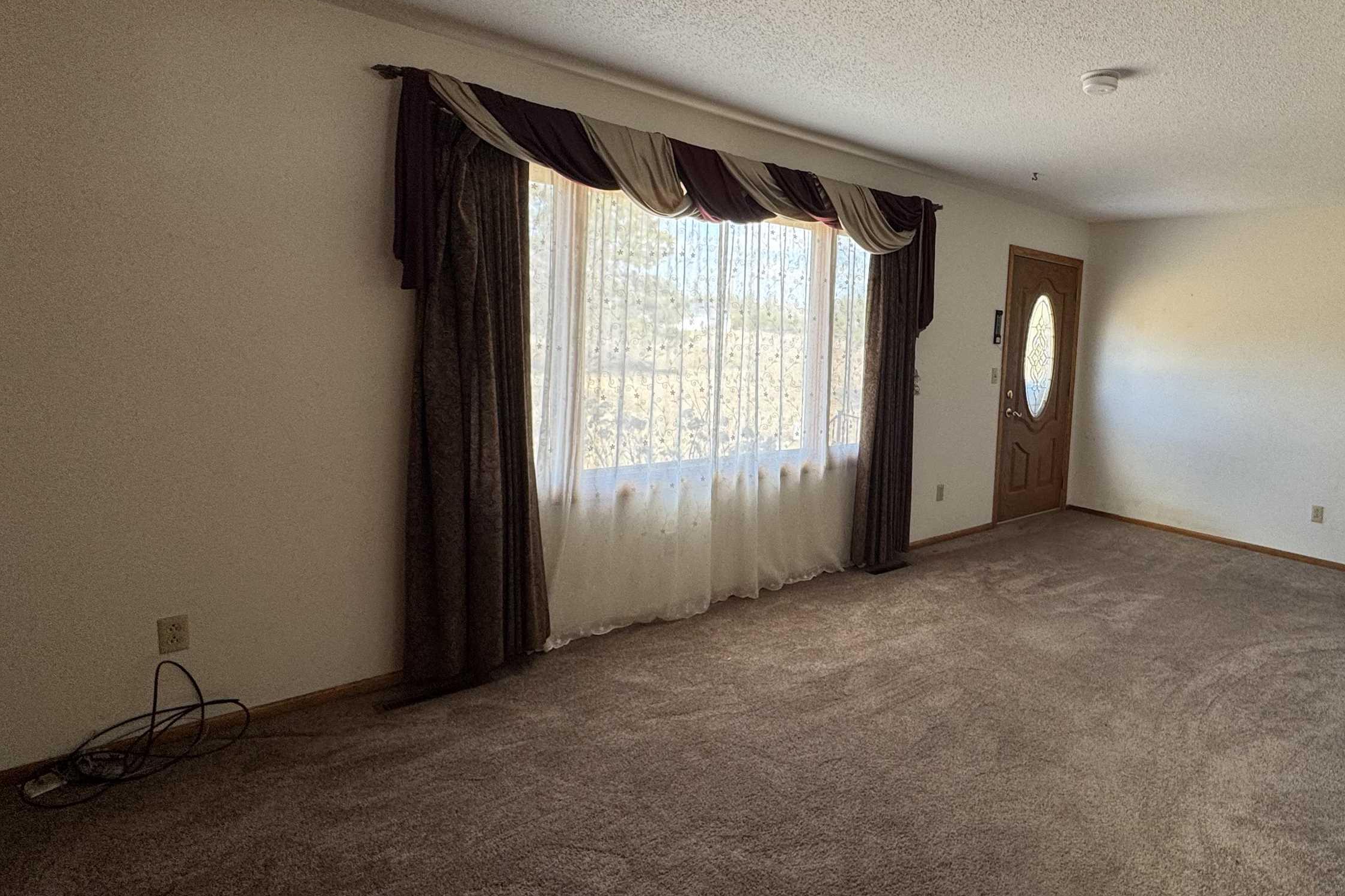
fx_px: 747
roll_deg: -2.3
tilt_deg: -3.8
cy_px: 399
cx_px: 894
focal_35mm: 20
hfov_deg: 81.2
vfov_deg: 61.8
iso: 100
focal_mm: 2.22
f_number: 2.2
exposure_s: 1/99
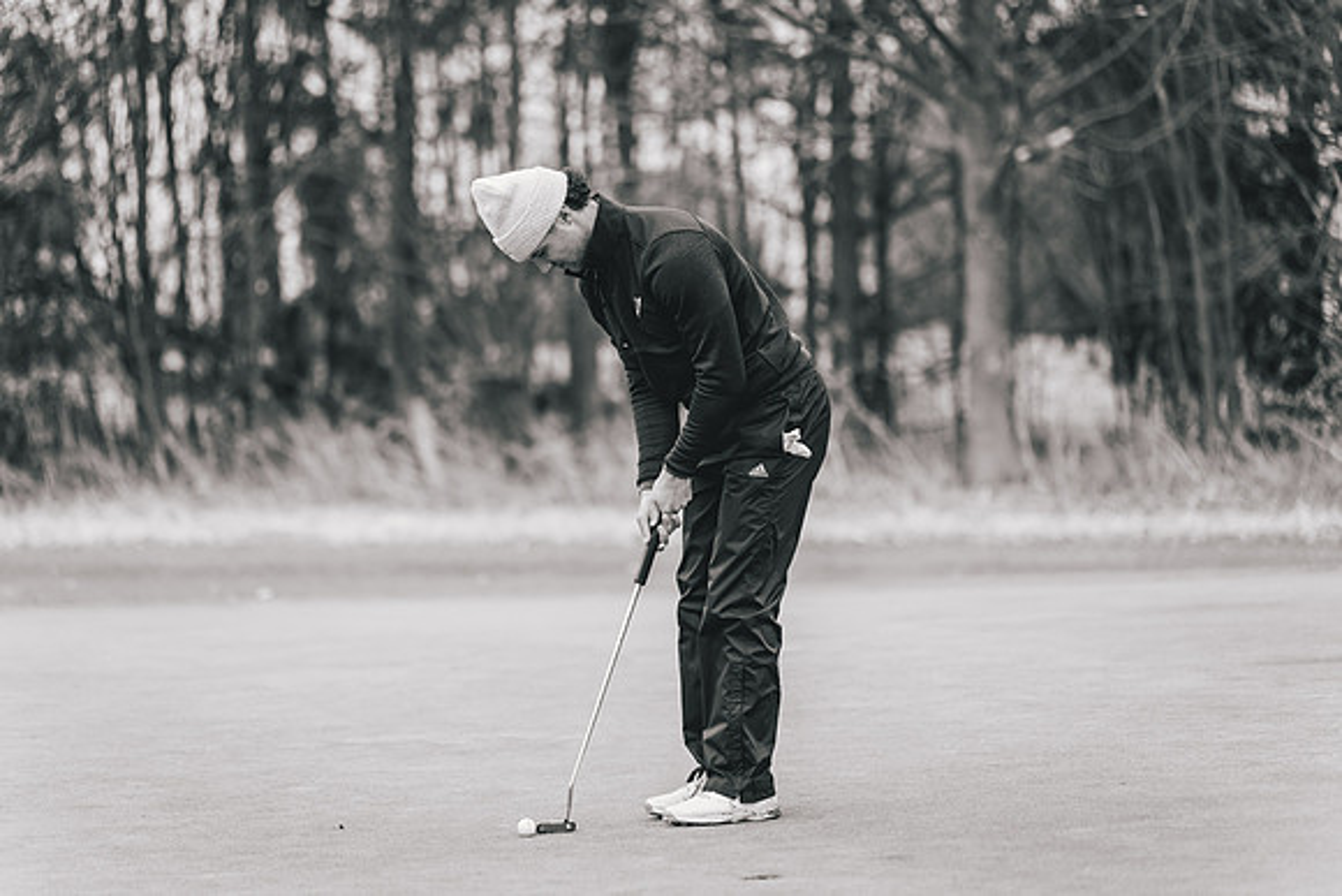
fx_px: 5901
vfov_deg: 8.7
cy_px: 448
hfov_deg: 13.0
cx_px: 671
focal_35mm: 158
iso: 640
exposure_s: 1/3200
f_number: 2.8
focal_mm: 150
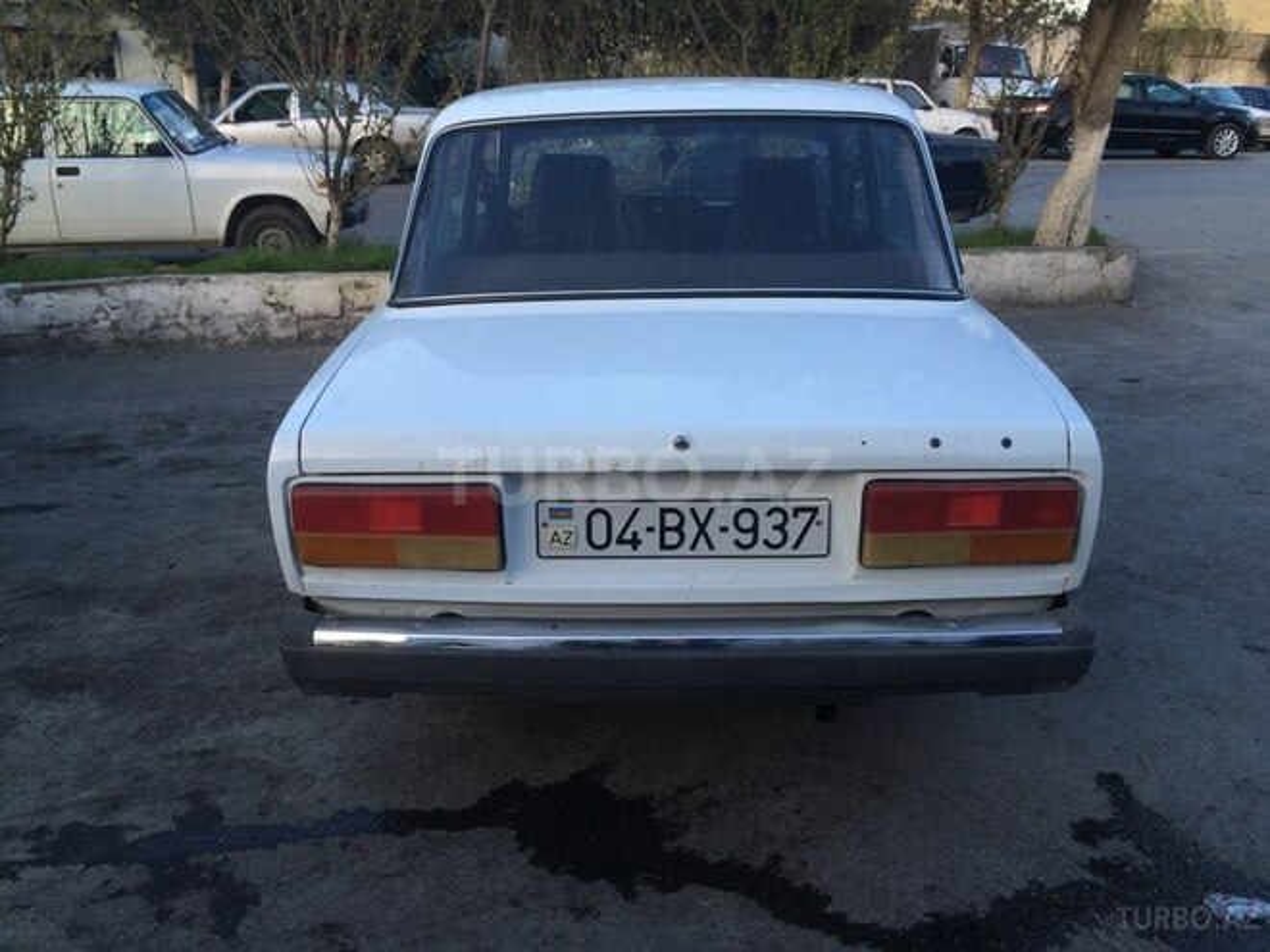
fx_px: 1064
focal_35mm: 29
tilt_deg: -19.6
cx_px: 635
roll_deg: -1.9
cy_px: 476
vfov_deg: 48.2
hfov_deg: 61.7
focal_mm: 4.15
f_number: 2.2
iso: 32
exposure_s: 1/230
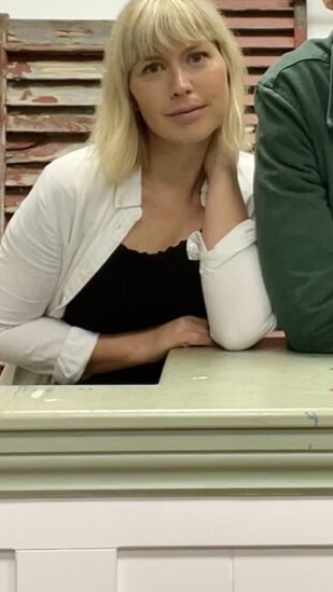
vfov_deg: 33.5
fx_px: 957
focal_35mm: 61
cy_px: 133
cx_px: 214
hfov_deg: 19.7
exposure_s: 1/50
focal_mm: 2.71
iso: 200
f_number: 2.2
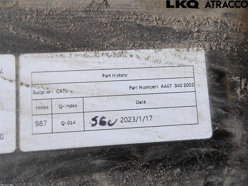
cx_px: 124
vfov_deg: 51.4
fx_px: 193
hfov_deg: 65.3
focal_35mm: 27
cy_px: 93
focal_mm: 4.9
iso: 100
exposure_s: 1/92
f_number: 3
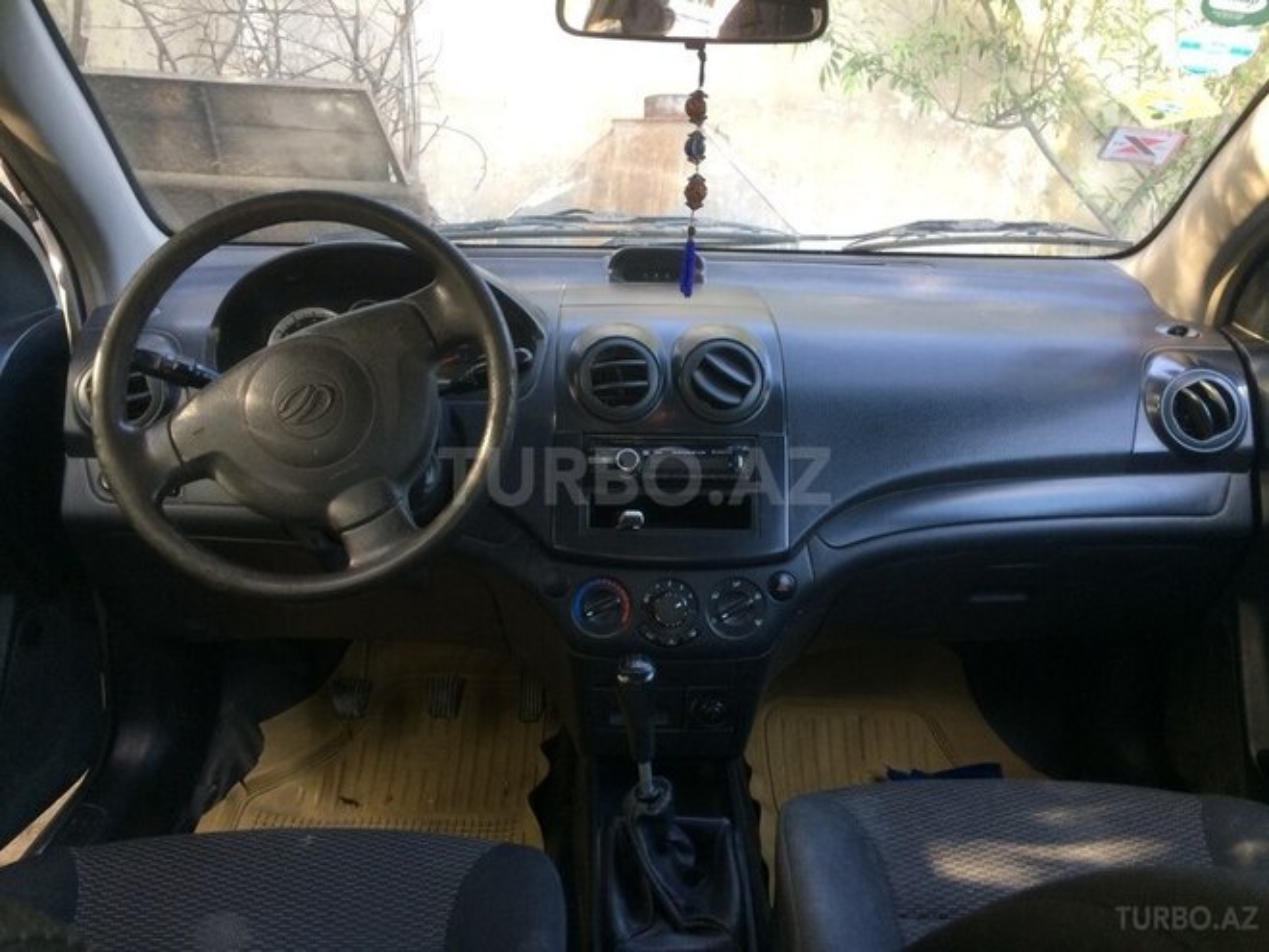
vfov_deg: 48.2
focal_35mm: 29
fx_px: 1063
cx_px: 634
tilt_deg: -19.5
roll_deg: -1.5
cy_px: 476
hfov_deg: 61.7
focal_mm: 4.15
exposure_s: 1/33
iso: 50
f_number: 2.2
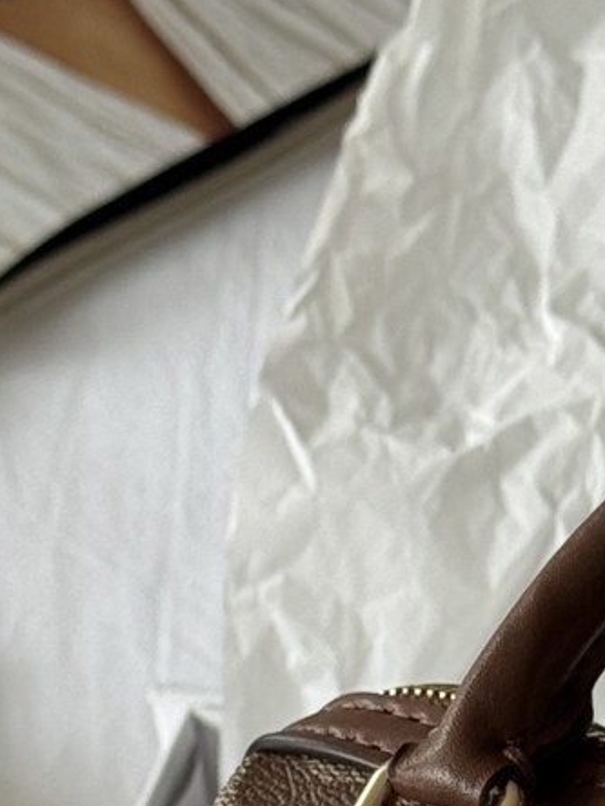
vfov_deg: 9.0
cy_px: 1107
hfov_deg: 6.8
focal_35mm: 216
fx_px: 5034
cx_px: 852
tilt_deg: -51.1
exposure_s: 1/121
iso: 80
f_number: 1.78
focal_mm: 6.76
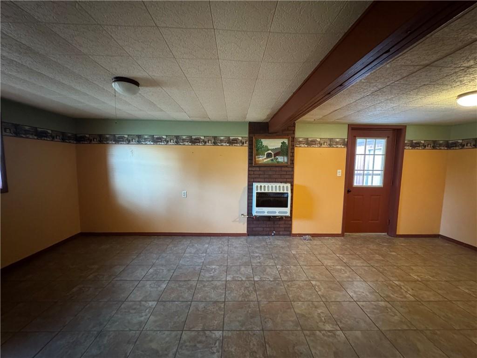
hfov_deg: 102.1
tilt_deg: -4.9
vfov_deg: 85.7
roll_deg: -0.9
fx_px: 193
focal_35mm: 14
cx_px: 238
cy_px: 179
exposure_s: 1/40
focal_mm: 2.22
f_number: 2.2
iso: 1000
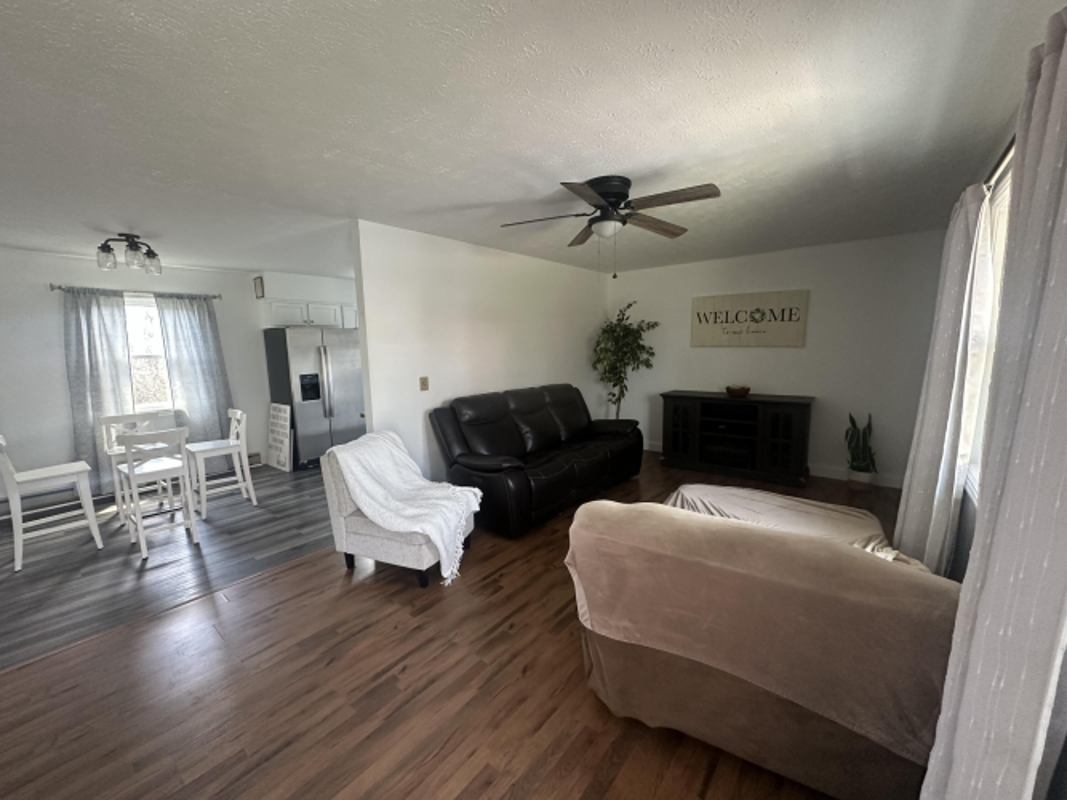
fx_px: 431
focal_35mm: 14
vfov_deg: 85.7
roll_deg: +0.5
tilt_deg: -7.5
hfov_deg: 102.1
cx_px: 534
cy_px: 400
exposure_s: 1/99
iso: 320
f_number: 2.2
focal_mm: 2.22
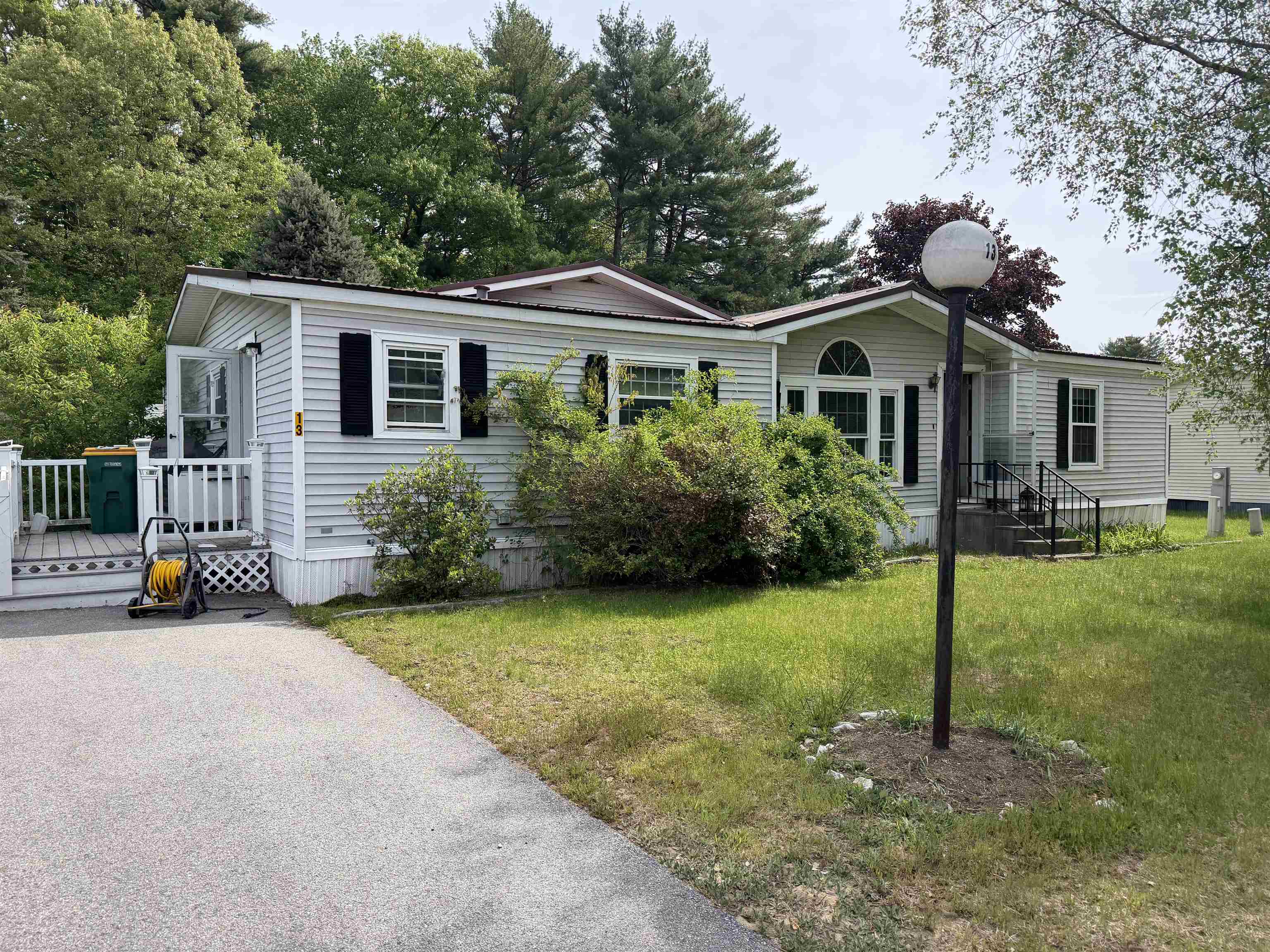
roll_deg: +0.3
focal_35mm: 24
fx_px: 881
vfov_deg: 56.8
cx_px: 635
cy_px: 476
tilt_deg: -2.1
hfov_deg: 71.6
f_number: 1.78
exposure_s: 1/3953
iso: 125
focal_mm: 6.76
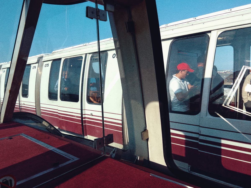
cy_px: 94
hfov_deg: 67.3
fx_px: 189
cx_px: 126
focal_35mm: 26
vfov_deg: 53.1
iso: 50
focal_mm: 5.7
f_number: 1.5
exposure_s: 1/5319
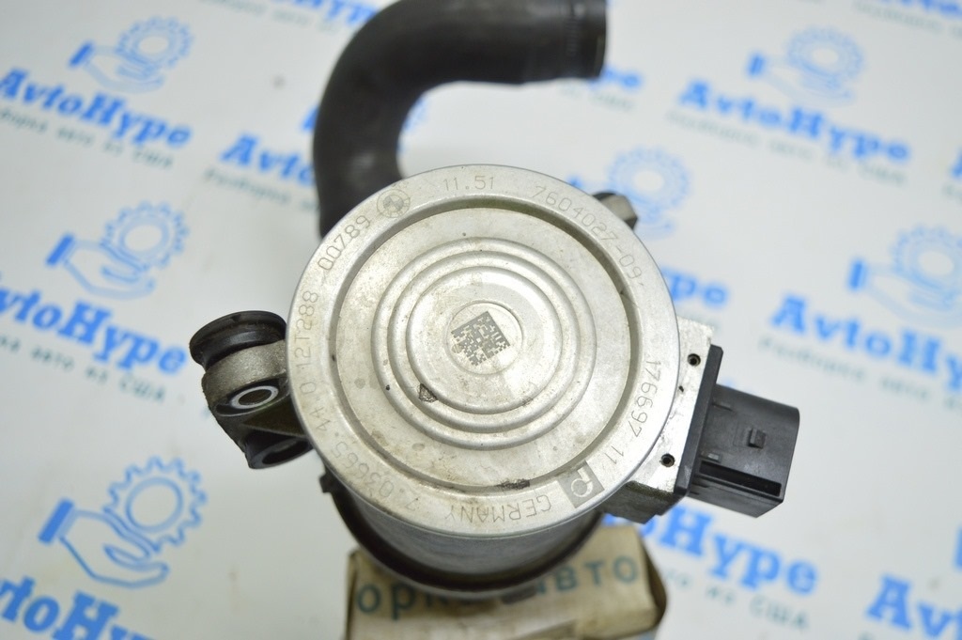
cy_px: 320
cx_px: 481
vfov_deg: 34.2
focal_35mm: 39
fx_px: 1041
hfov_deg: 49.6
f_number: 4
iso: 400
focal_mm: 26
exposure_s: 1/50
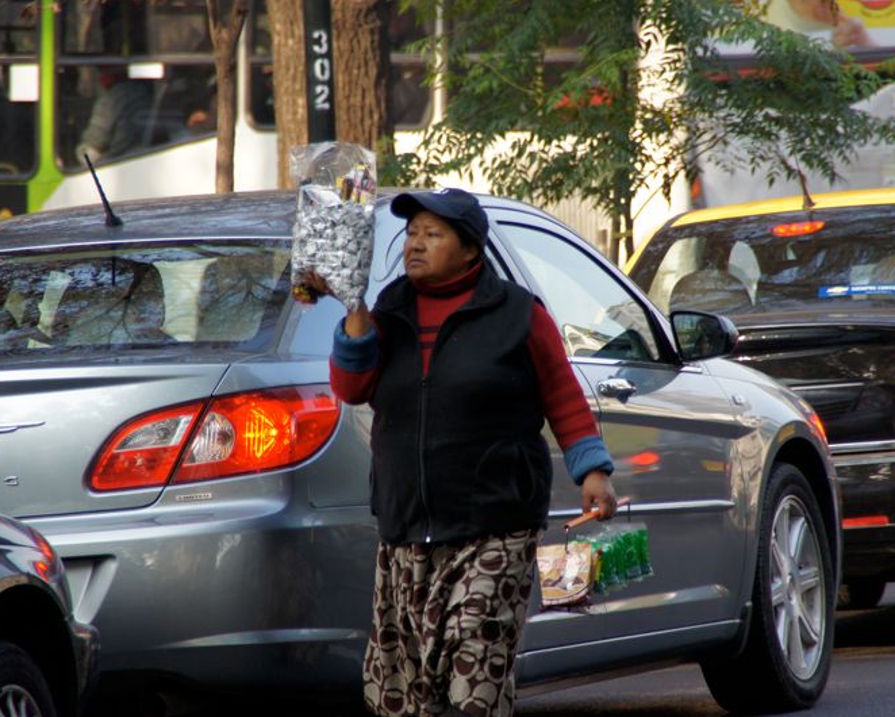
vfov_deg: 4.6
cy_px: 358
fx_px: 9009
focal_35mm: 340
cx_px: 502
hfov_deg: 5.7
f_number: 6.3
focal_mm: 200
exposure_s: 1/320
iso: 800
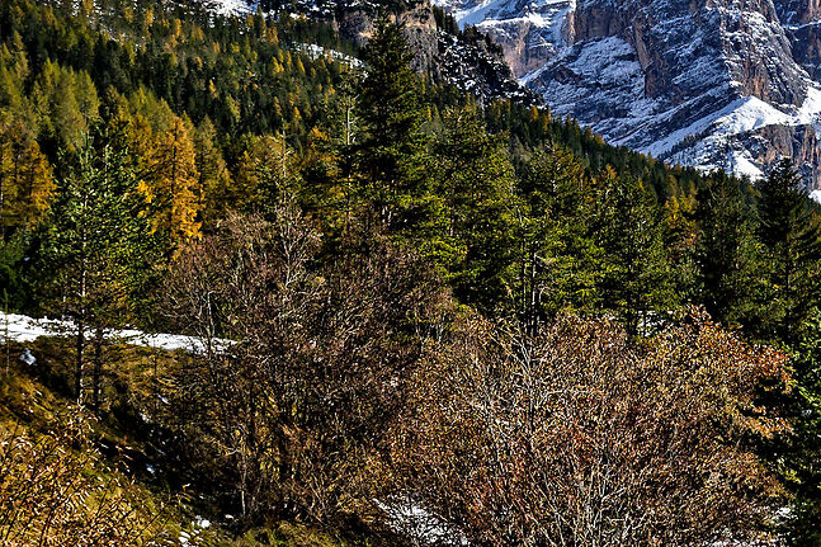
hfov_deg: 22.3
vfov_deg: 15.3
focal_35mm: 89
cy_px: 225
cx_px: 736
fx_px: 2029
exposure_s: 1/500
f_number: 11
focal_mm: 24
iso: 160
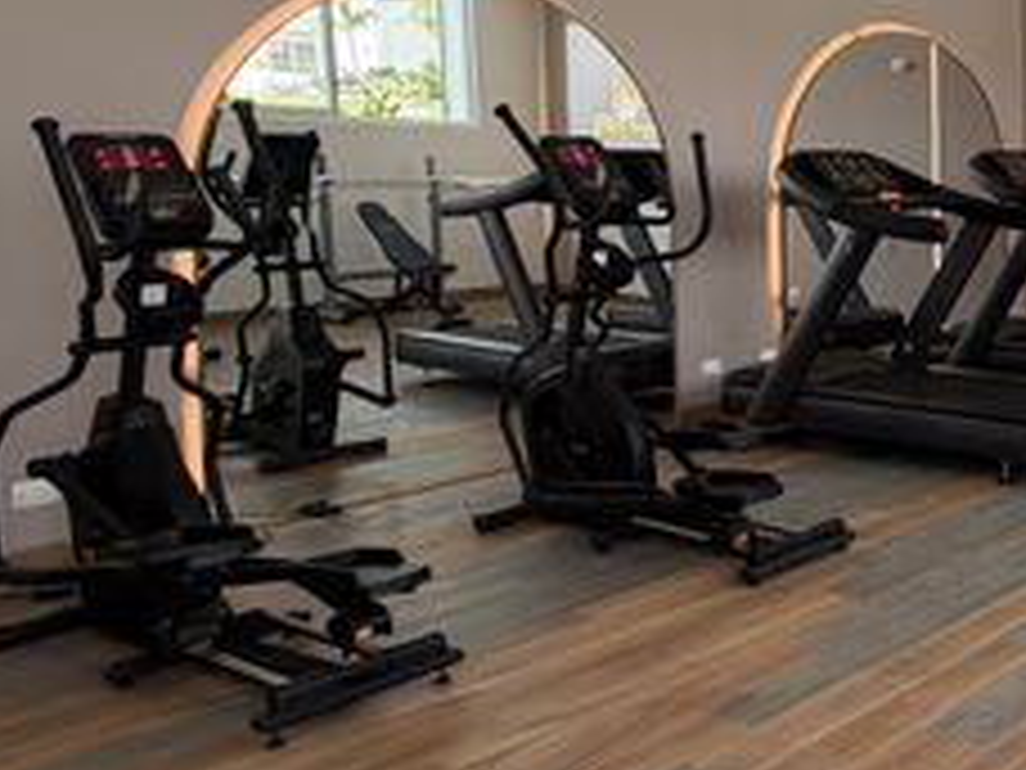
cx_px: 1240
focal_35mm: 41
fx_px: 1215
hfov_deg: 35.6
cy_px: 221
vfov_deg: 34.6
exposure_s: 1/120
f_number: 2.2
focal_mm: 2.22
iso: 32
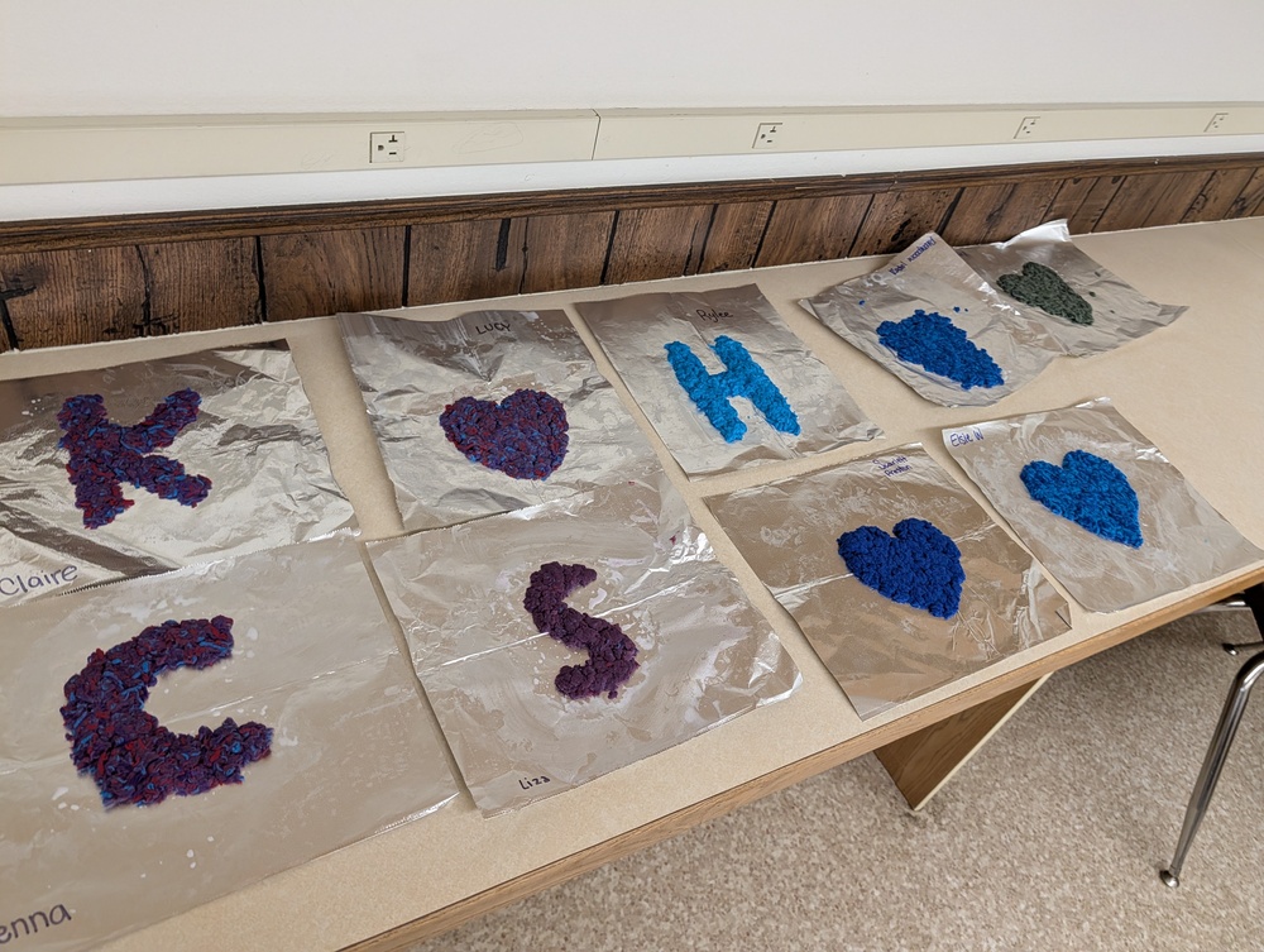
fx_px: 878
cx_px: 632
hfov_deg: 71.5
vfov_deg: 56.9
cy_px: 476
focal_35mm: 24
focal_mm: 6.9
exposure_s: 1/120
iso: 256
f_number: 1.68
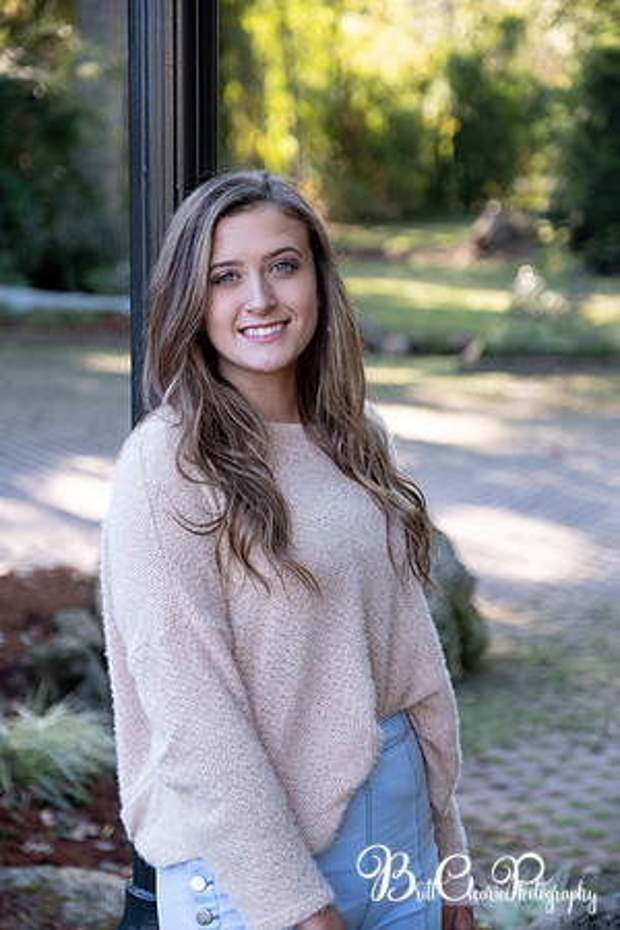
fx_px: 2144
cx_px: 310
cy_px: 465
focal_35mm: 83
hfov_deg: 16.5
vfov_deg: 24.5
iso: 400
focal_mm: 55
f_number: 2.8
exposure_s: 1/250
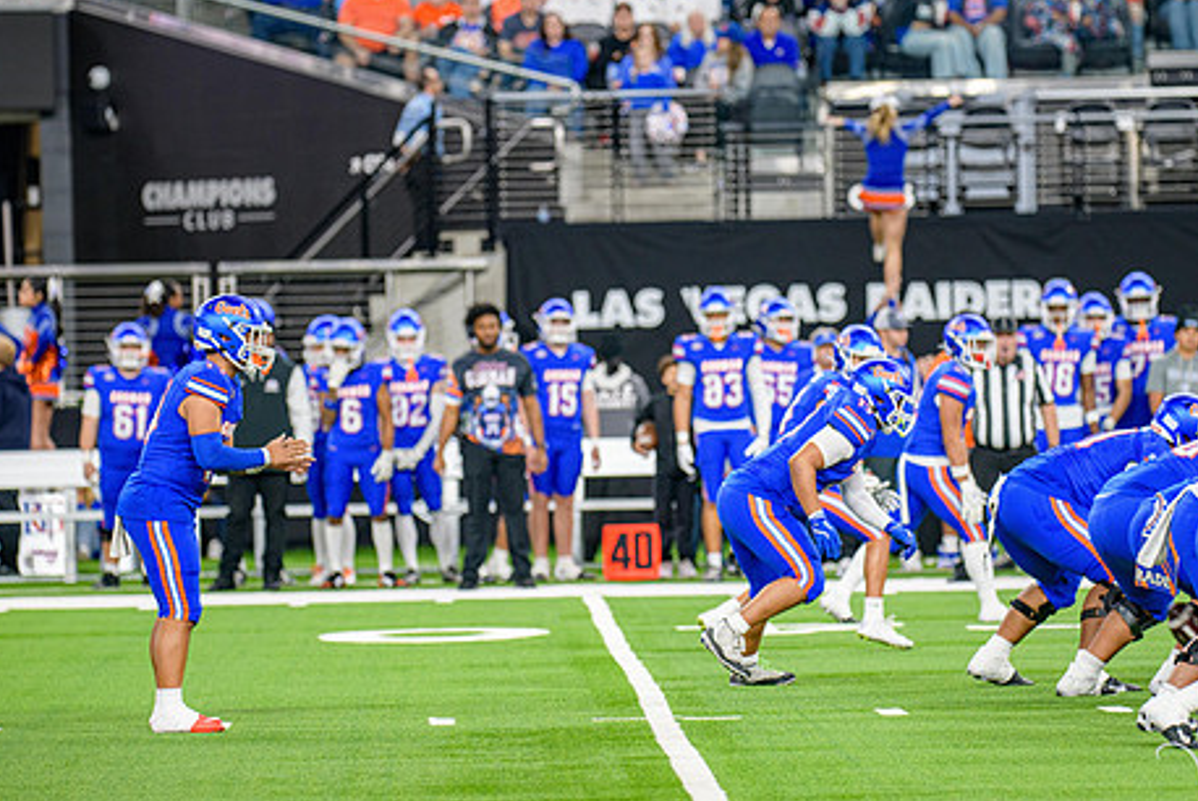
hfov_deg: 8.3
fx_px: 8224
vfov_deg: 5.6
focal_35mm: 247
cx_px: 677
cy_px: 428
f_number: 2.8
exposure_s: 1/400
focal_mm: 195
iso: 1000
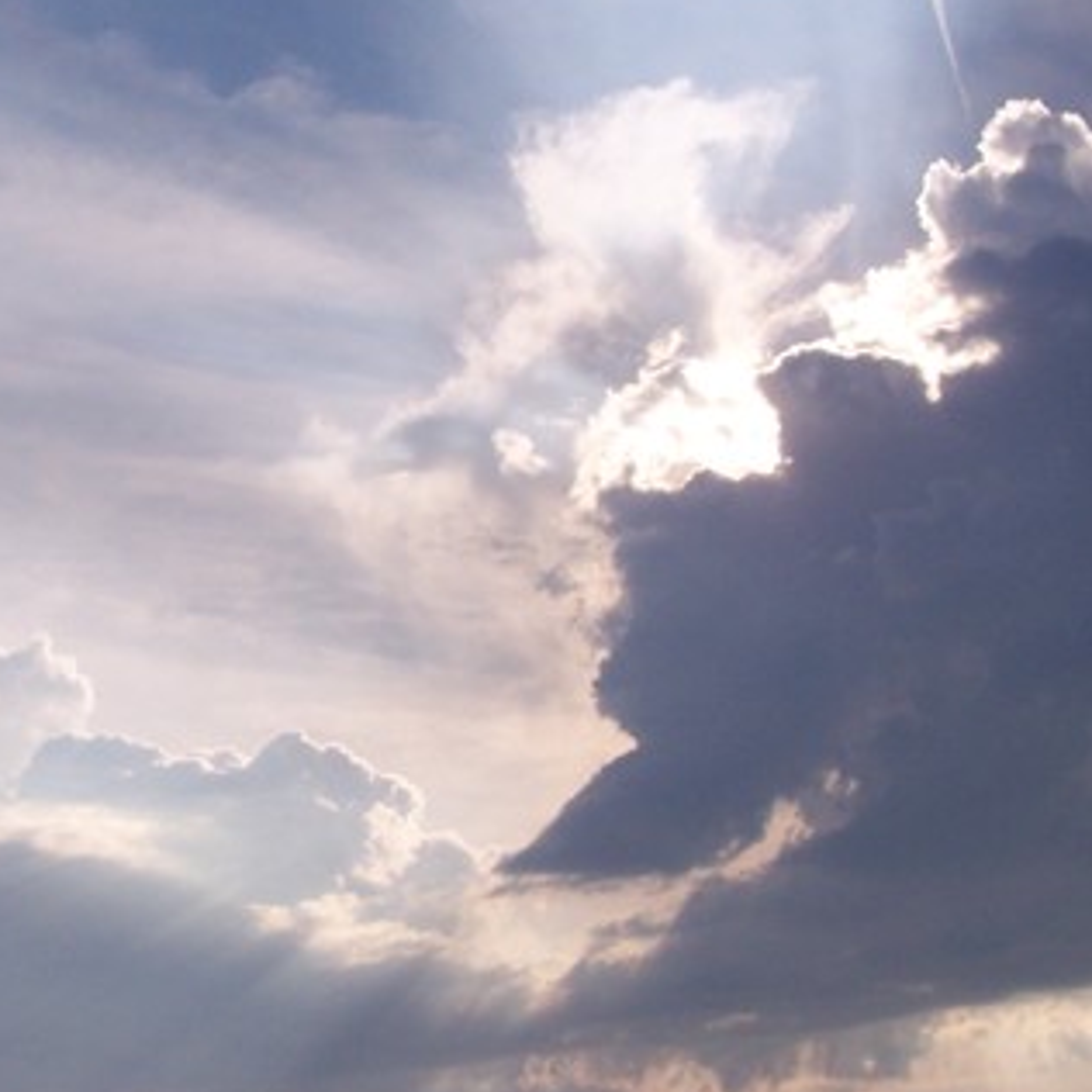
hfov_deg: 24.7
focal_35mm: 68
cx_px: 130
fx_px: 2427
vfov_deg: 25.1
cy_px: 285
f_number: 4.8
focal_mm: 8
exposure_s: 1/1000
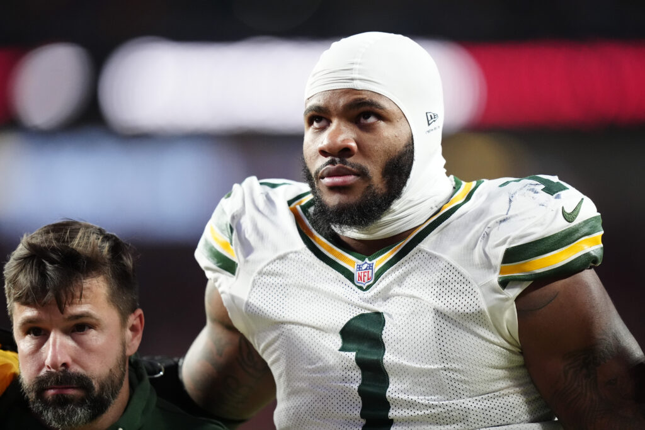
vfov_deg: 3.4
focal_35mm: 400
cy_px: 215
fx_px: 7167
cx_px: 322
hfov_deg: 5.2
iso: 5000
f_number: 2.8
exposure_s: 1/2000
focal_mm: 400
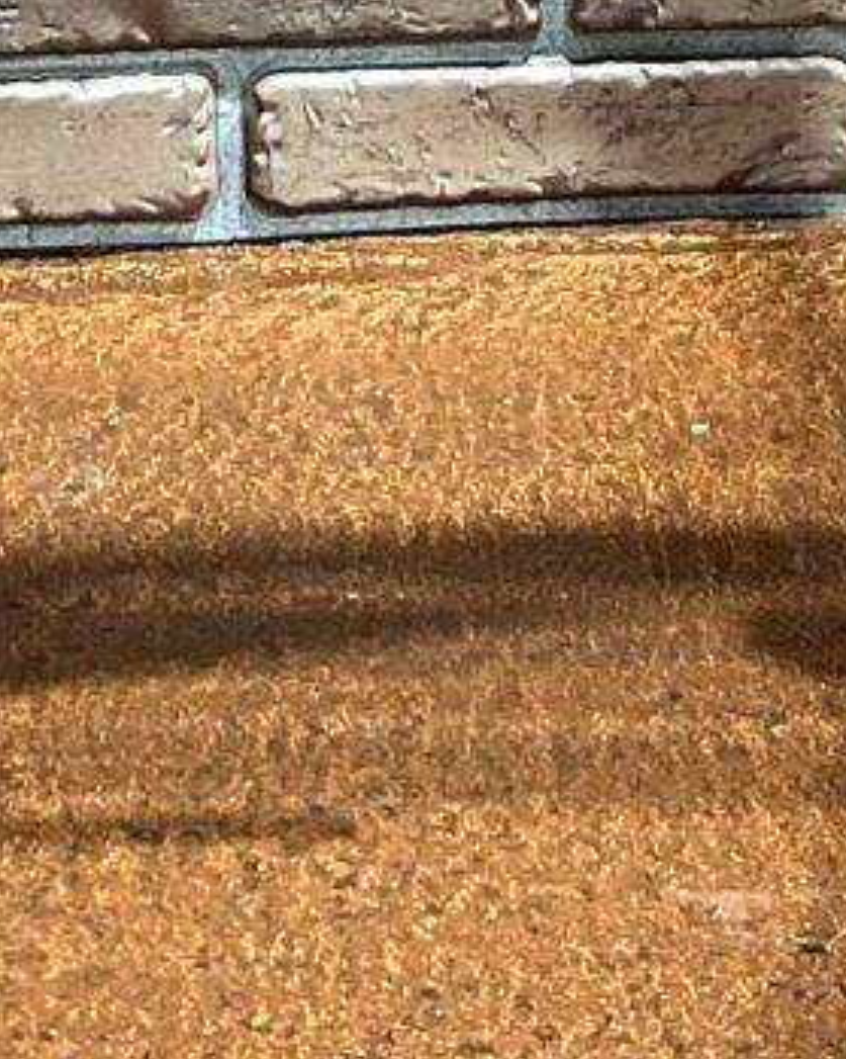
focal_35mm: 186
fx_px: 5824
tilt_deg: -5.0
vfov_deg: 9.4
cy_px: -1341
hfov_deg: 8.3
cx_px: 191
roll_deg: +0.6
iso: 160
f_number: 1.5
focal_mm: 5.7
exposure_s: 1/50
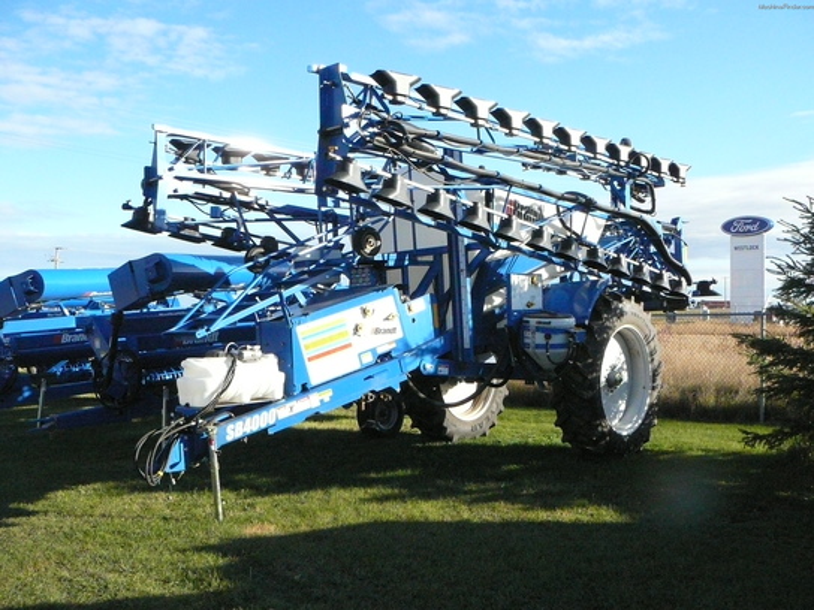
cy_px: 305
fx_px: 823
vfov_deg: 40.7
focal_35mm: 35
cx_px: 407
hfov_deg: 52.6
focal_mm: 5.2
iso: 400
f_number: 5
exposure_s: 1/1000
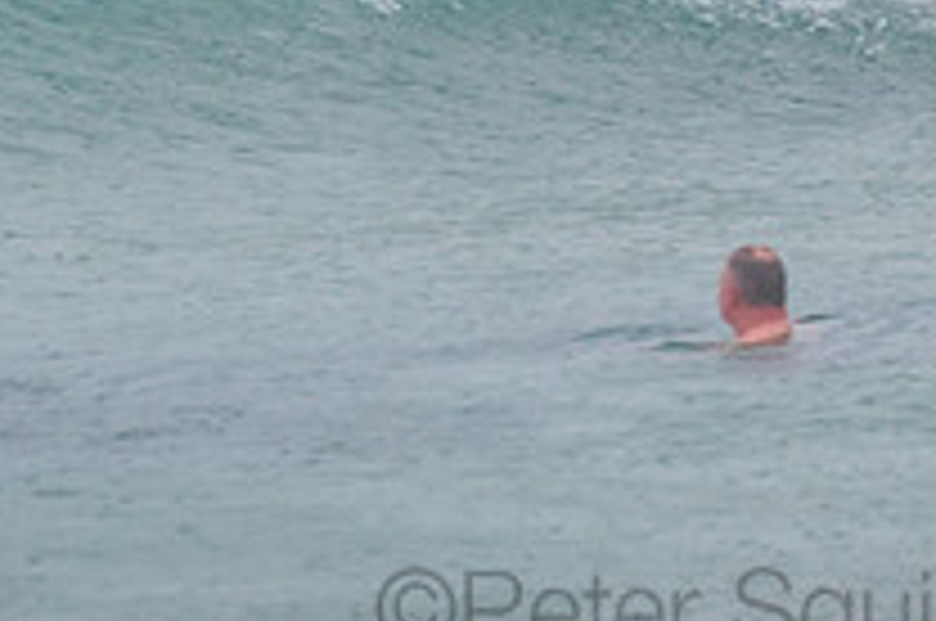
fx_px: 44443
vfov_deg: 0.8
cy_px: -125
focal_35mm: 1712
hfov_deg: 1.2
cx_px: 944
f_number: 5.6
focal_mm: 500
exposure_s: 1/320
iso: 800
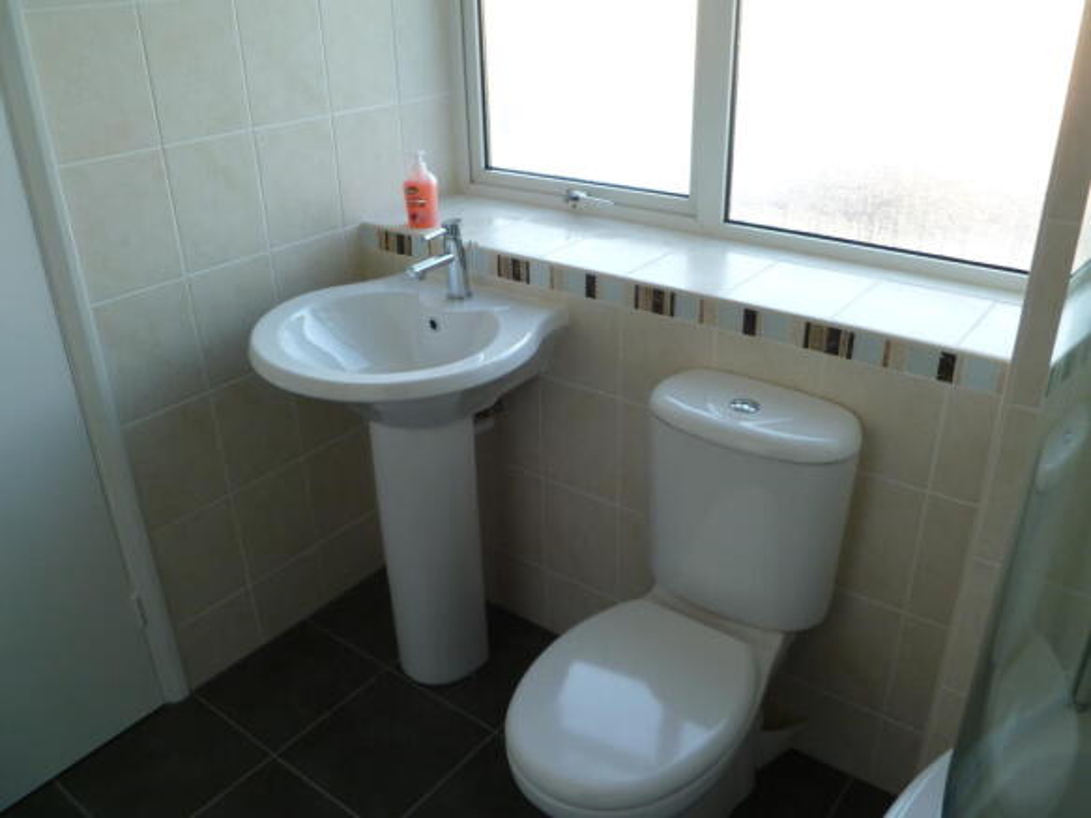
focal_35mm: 28
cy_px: 409
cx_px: 546
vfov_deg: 49.7
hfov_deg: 63.5
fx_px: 882
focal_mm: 5
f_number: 3.3
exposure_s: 1/30
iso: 100
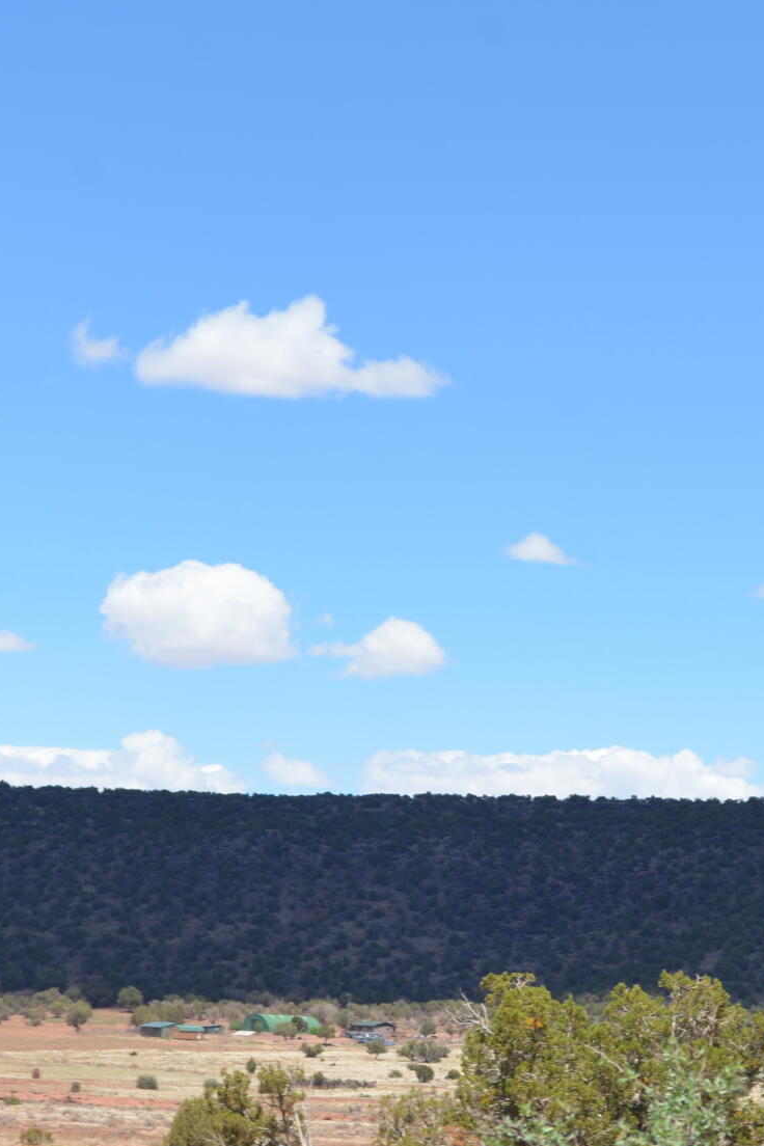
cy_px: 922
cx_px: 555
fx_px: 3979
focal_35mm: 125
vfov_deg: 16.3
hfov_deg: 10.9
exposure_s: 1/250
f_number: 8
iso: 100
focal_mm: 46
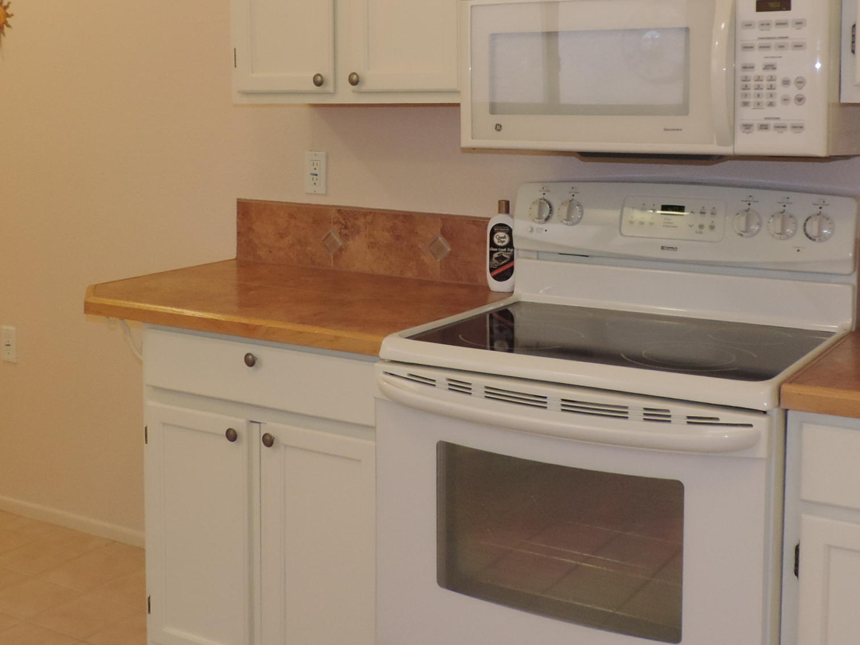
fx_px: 1193
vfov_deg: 29.9
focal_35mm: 48
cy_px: 188
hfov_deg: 39.7
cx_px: 418
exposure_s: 1/40
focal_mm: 4.3
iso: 220
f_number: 3
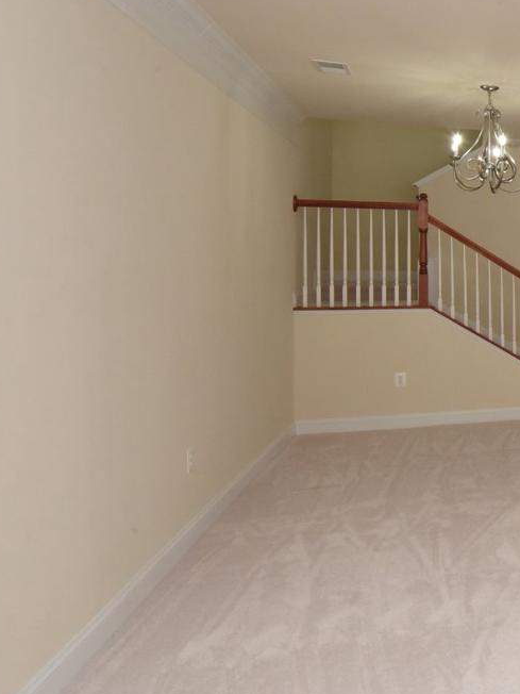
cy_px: 275
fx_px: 681
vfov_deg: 53.6
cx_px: 734
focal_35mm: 34
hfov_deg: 29.7
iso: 2800
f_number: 16
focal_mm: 16
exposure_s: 1/100
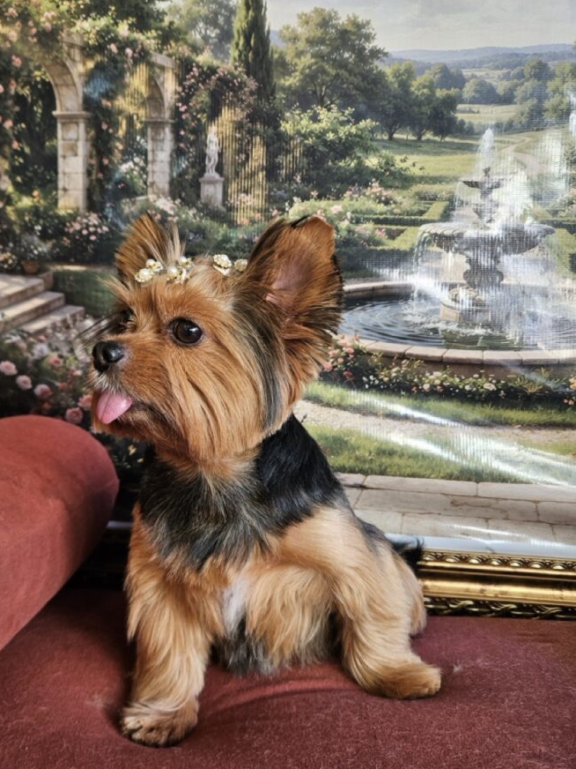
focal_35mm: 27
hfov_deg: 51.3
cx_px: 256
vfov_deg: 65.3
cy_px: 378
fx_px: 599
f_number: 1.8
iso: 125
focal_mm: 5.4
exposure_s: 1/120
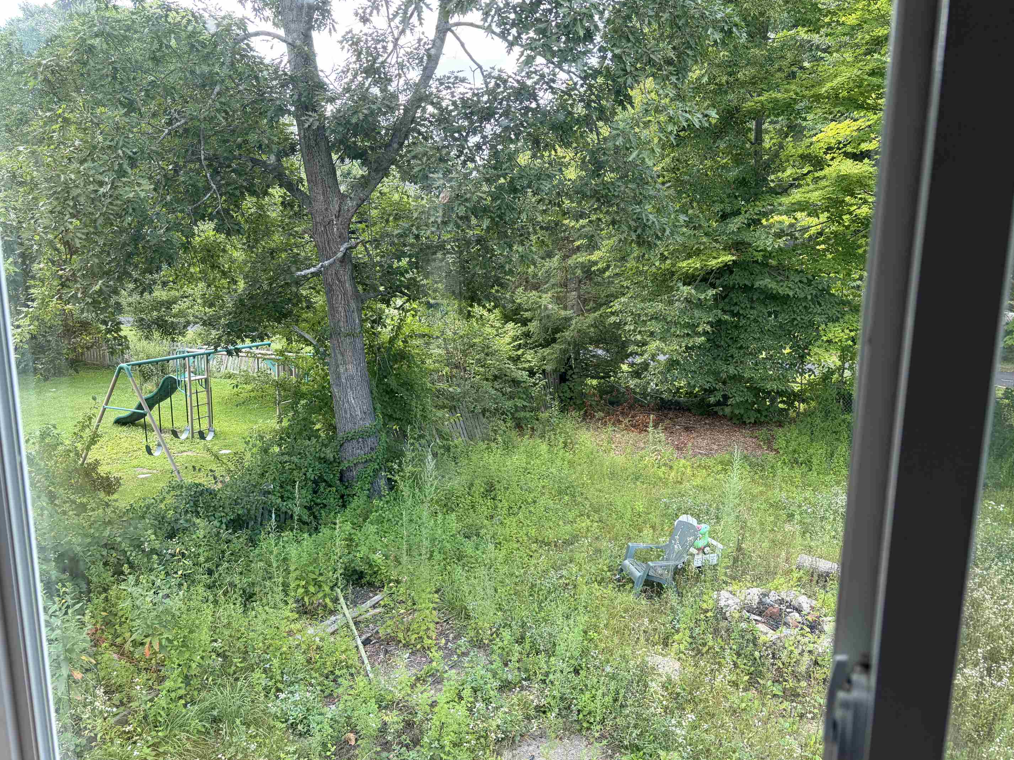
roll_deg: +0.7
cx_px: 506
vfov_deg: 49.7
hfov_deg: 63.5
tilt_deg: -12.0
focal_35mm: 28
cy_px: 395
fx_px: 820
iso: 40
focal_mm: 5.96
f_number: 1.6
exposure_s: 1/122
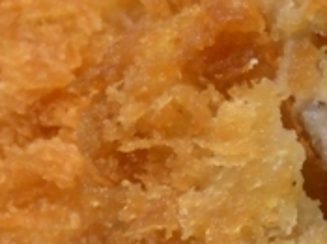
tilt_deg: -46.9
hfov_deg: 10.6
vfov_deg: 8.7
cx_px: 665
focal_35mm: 170
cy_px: 164
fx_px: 1605
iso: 125
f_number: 2.2
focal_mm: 4.15
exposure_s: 1/30
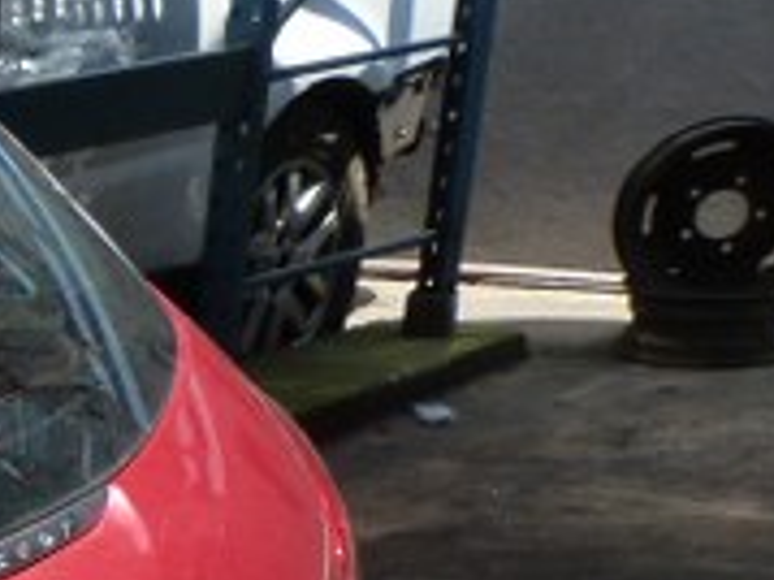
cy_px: 991
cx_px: -865
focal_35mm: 112
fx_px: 2503
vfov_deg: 12.3
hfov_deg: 14.2
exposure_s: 1/250
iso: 125
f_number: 4
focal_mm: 4.5
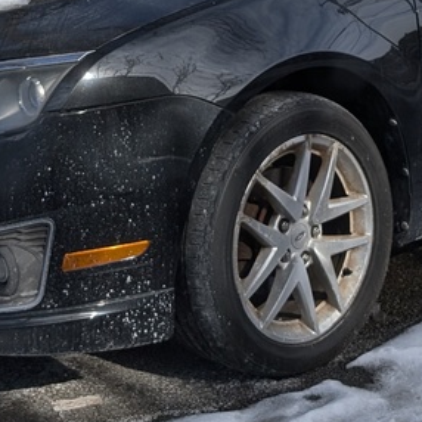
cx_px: 190
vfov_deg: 18.6
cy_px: -66
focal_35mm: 89
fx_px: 1228
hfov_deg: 19.5
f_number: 1.68
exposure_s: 1/980
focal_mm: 6.9
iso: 22
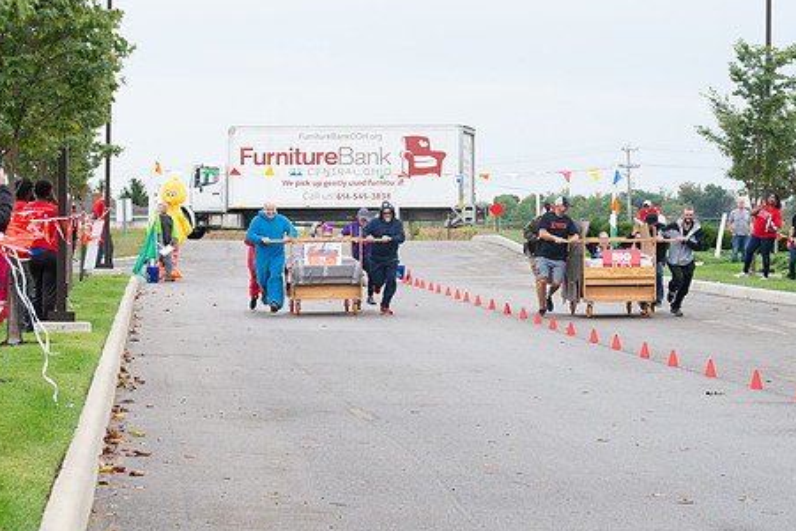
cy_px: 276
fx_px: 3316
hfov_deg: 13.7
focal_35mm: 150
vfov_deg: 9.1
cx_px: 397
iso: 640
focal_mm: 98
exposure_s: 1/250
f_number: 9
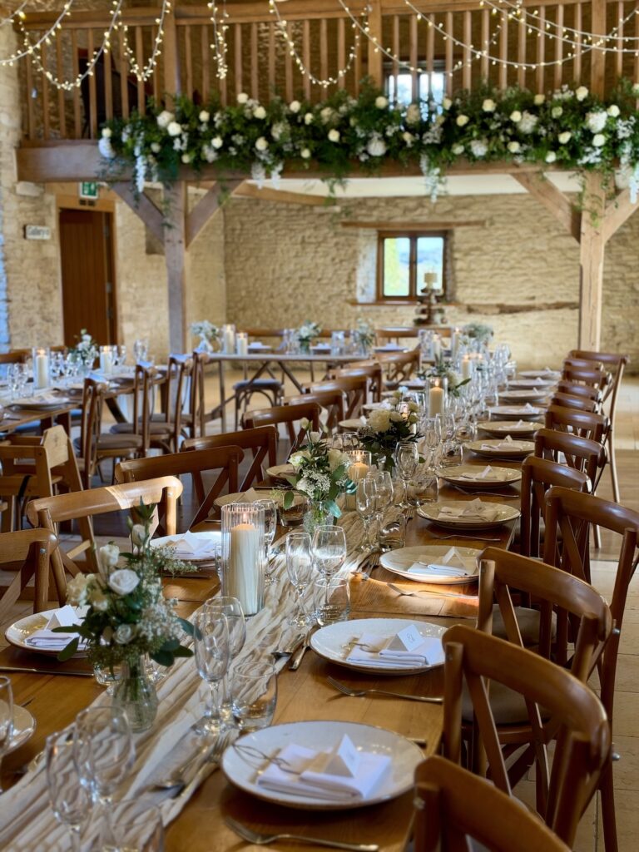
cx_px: 320
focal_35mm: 48
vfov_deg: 39.7
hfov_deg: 30.3
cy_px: 426
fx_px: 1181
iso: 160
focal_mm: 6.93
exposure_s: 1/100
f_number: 1.8
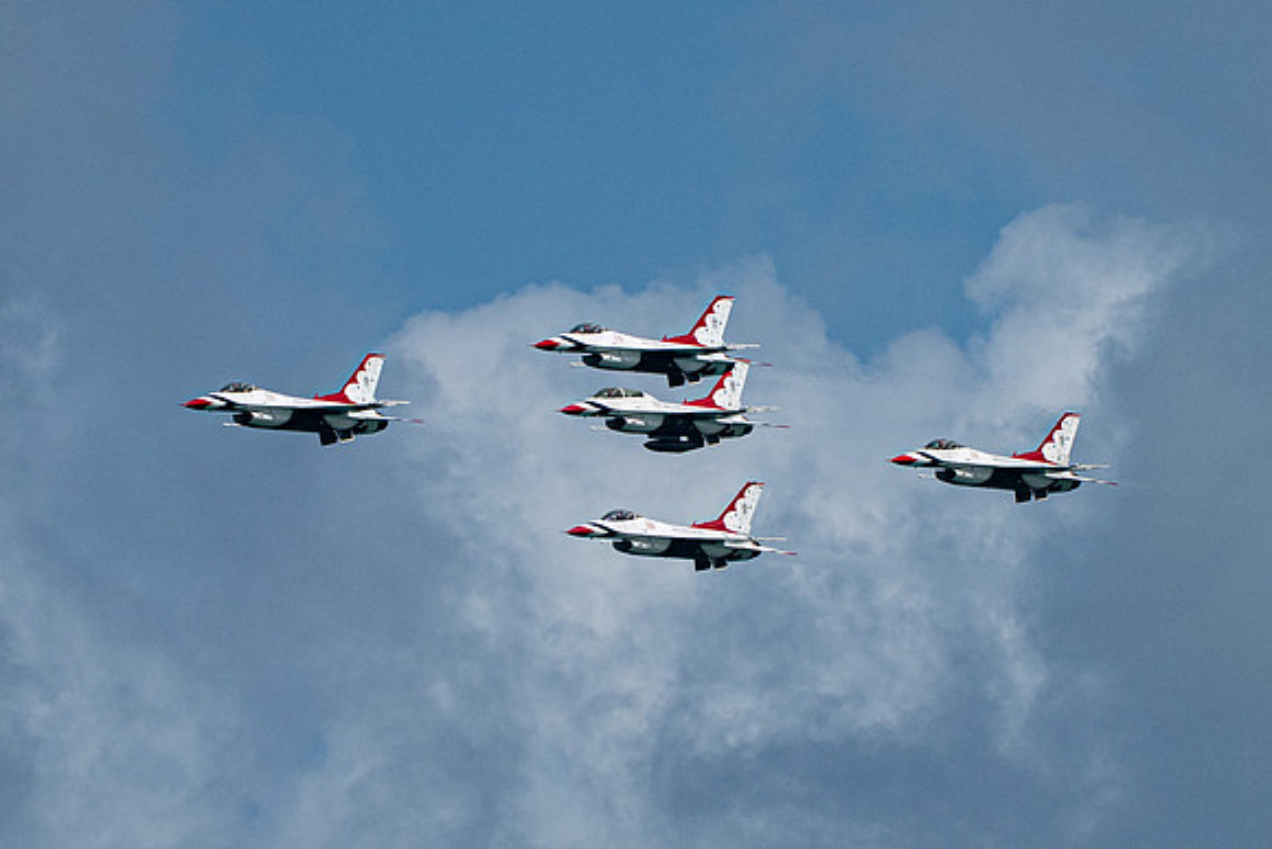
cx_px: 664
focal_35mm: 908
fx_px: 32092
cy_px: 547
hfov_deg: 2.3
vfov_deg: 1.5
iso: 800
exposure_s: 1/1600
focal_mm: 400
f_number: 10
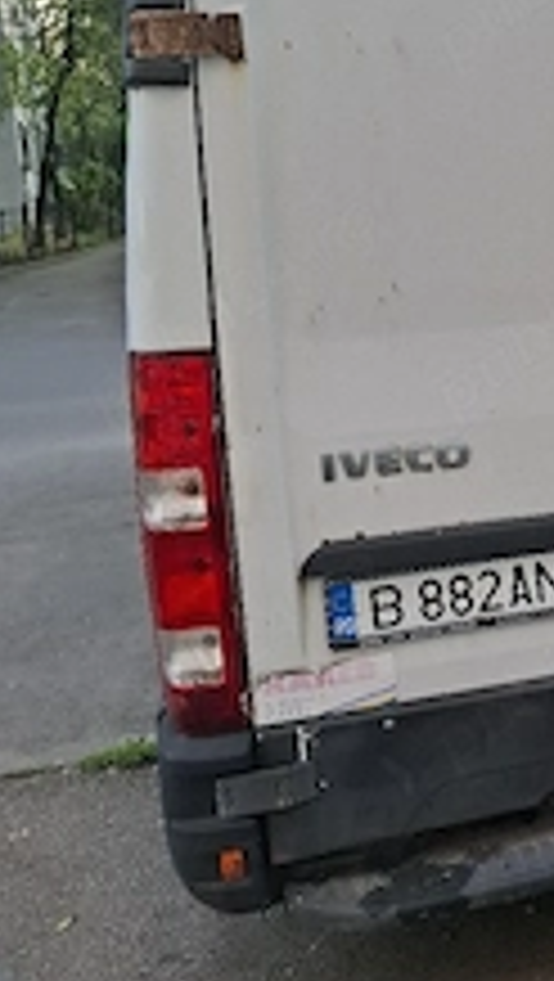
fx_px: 1199
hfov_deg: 23.7
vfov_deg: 44.1
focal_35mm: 46
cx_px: 671
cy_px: 360
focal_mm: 5.54
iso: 50
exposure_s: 1/270
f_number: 1.8
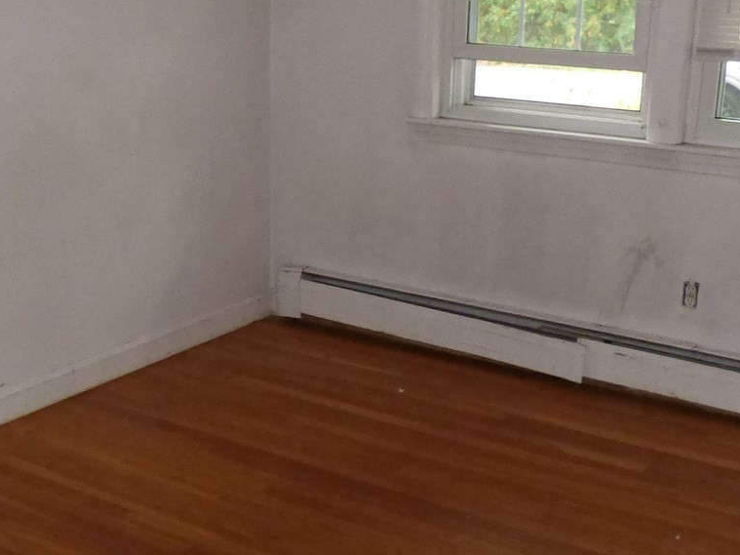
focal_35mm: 54
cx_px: 309
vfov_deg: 27.0
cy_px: 313
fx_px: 1154
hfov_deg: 35.5
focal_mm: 3.58
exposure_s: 1/60
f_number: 2.8
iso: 800
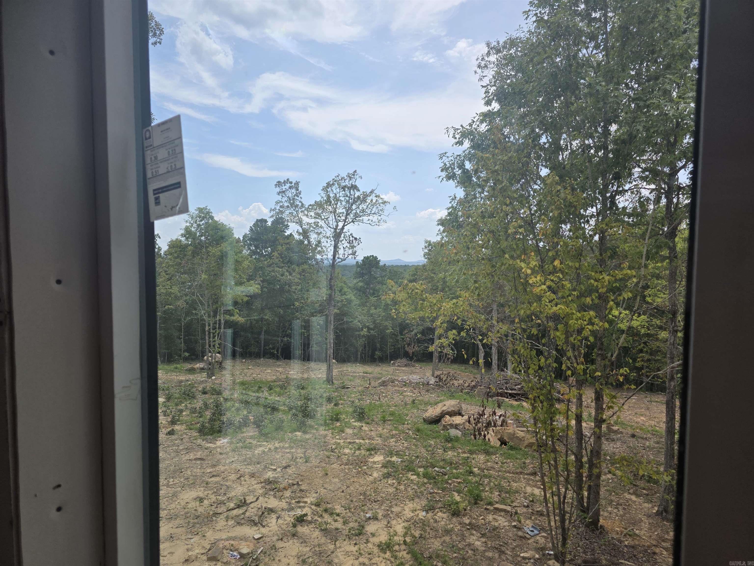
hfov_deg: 73.9
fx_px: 501
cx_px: 377
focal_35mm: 23
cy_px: 283
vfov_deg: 58.9
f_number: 1.7
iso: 80
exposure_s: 1/3185
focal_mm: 6.3
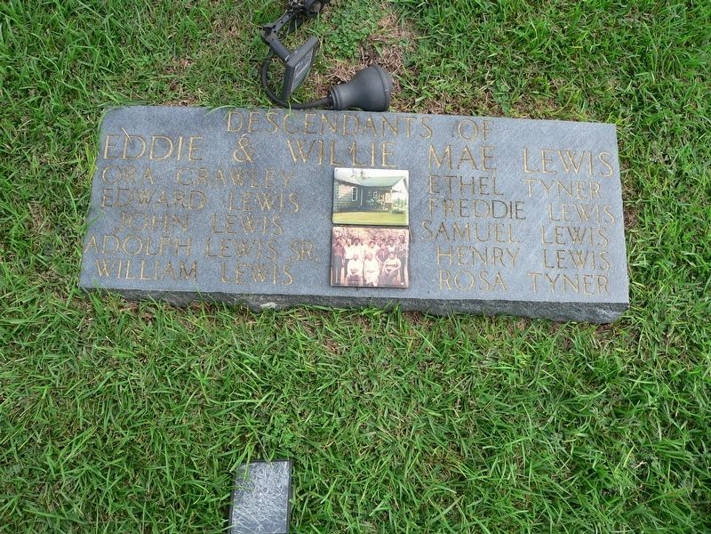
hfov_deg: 51.4
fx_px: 739
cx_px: 356
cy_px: 267
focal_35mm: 36
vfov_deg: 39.7
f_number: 2.8
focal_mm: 6
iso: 100
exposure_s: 1/500
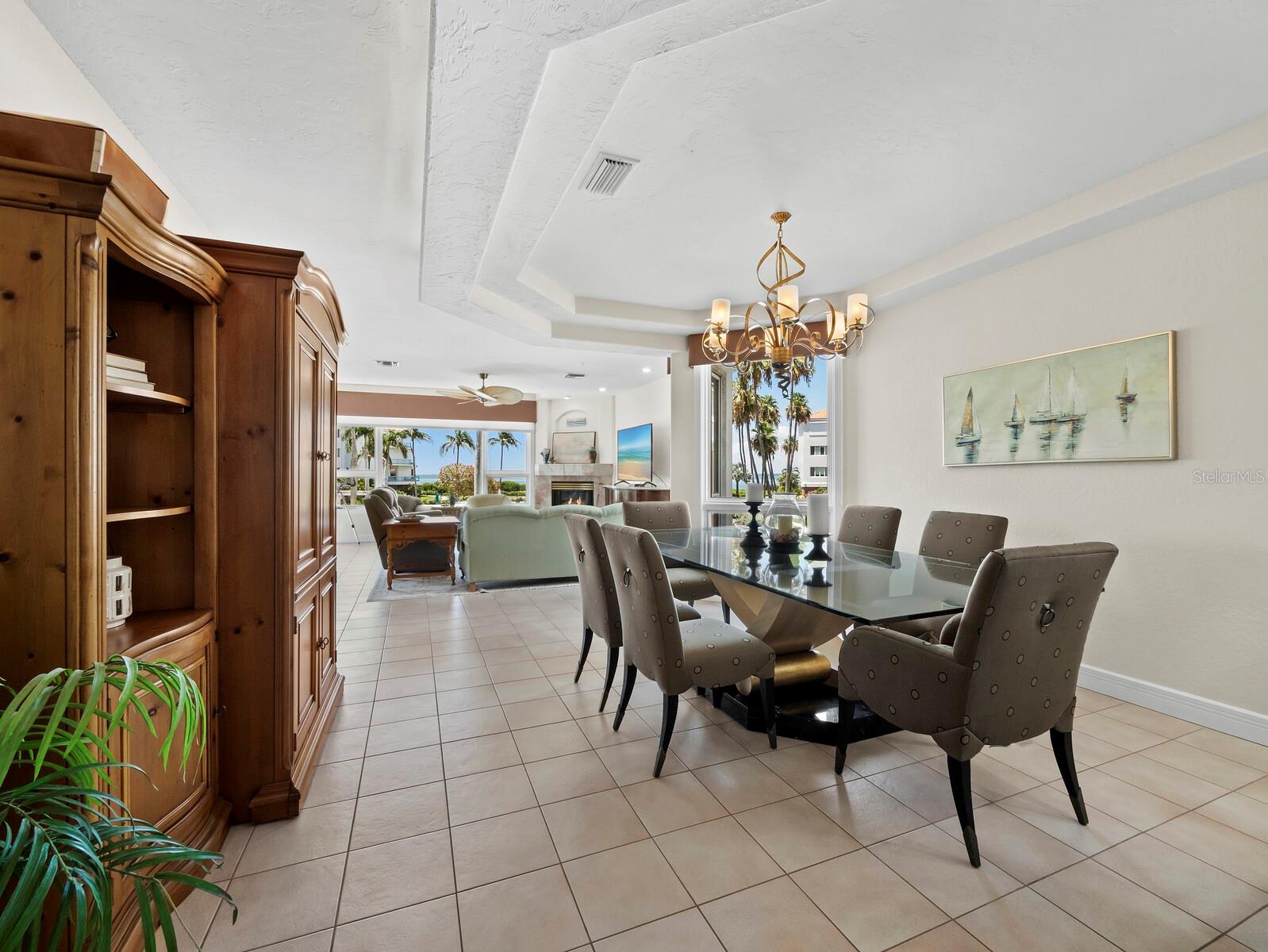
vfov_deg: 85.7
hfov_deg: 102.0
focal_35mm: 14
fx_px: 513
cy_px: 476
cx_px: 634
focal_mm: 7
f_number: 11
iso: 320
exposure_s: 1/5
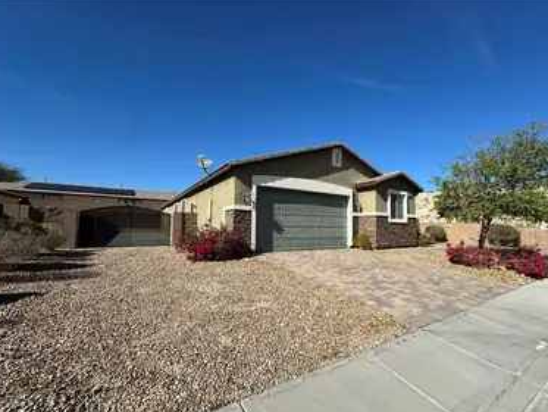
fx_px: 238
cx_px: 278
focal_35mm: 15
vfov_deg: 81.7
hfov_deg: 98.1
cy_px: 215
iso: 50
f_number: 2.2
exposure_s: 1/2747
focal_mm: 2.22
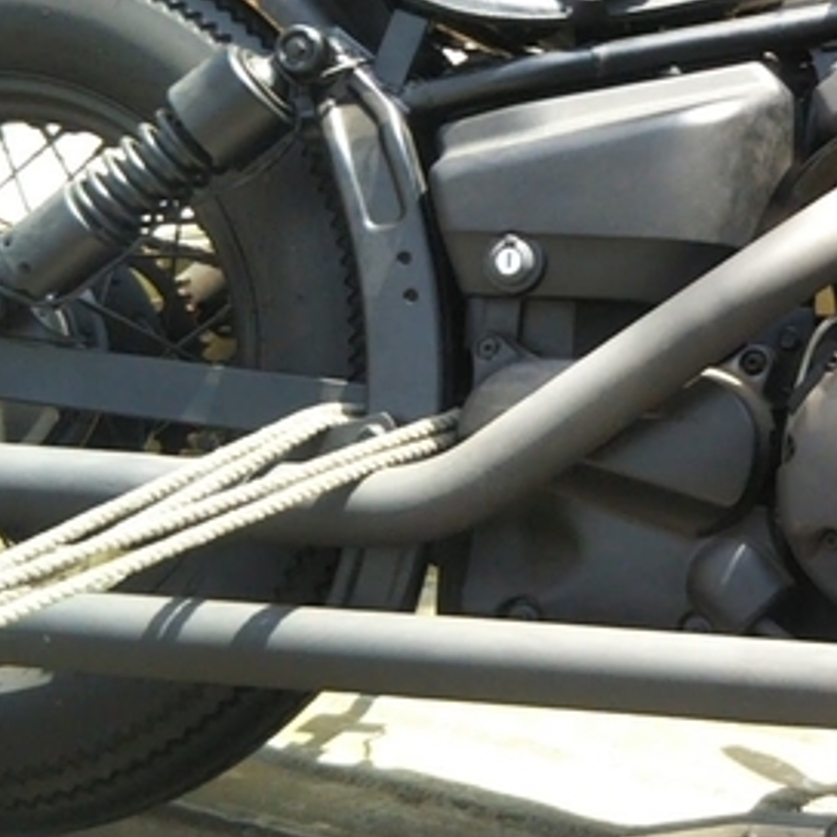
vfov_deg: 14.7
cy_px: 77
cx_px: 1019
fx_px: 3201
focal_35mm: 117
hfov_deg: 14.4
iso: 34
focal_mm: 4
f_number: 2.2
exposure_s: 1/185
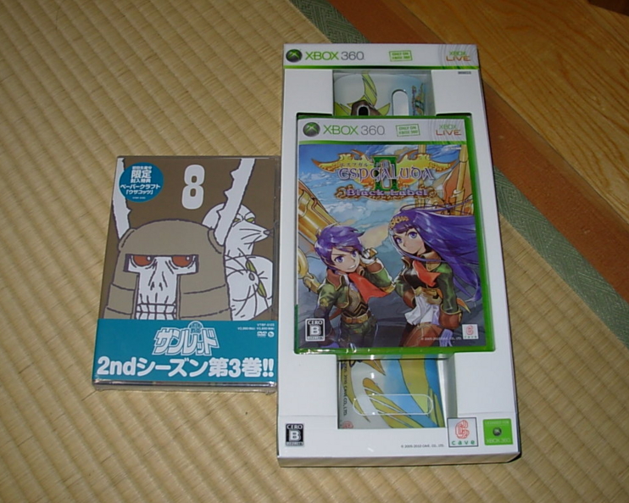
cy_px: 249
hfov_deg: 45.8
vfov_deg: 37.3
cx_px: 319
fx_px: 744
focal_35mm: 40
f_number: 2.9
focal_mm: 6.3
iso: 50
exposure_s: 1/32
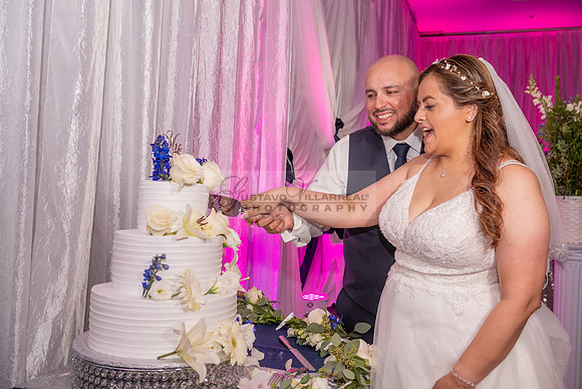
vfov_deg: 36.9
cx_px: 291
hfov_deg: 53.1
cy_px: 194
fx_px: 582
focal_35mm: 36
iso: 1600
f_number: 4.5
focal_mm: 36
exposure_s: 1/200
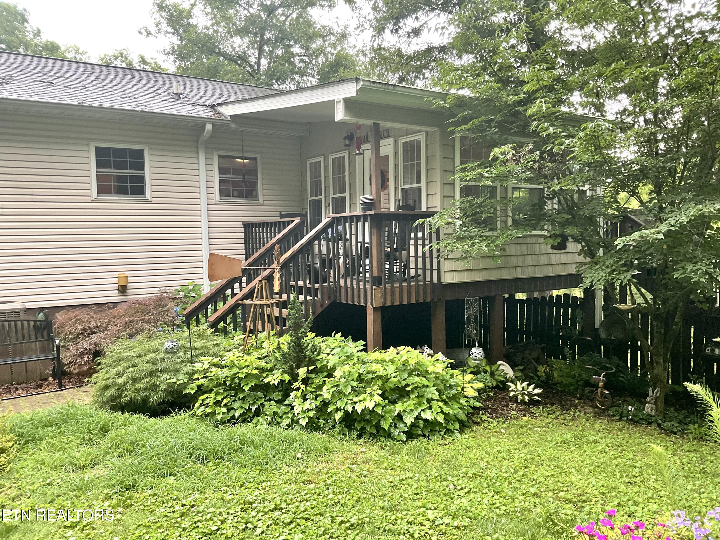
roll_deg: +1.1
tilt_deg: -2.9
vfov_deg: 48.2
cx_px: 360
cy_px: 270
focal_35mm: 29
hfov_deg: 61.7
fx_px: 603
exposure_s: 1/120
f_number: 1.8
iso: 64
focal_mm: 3
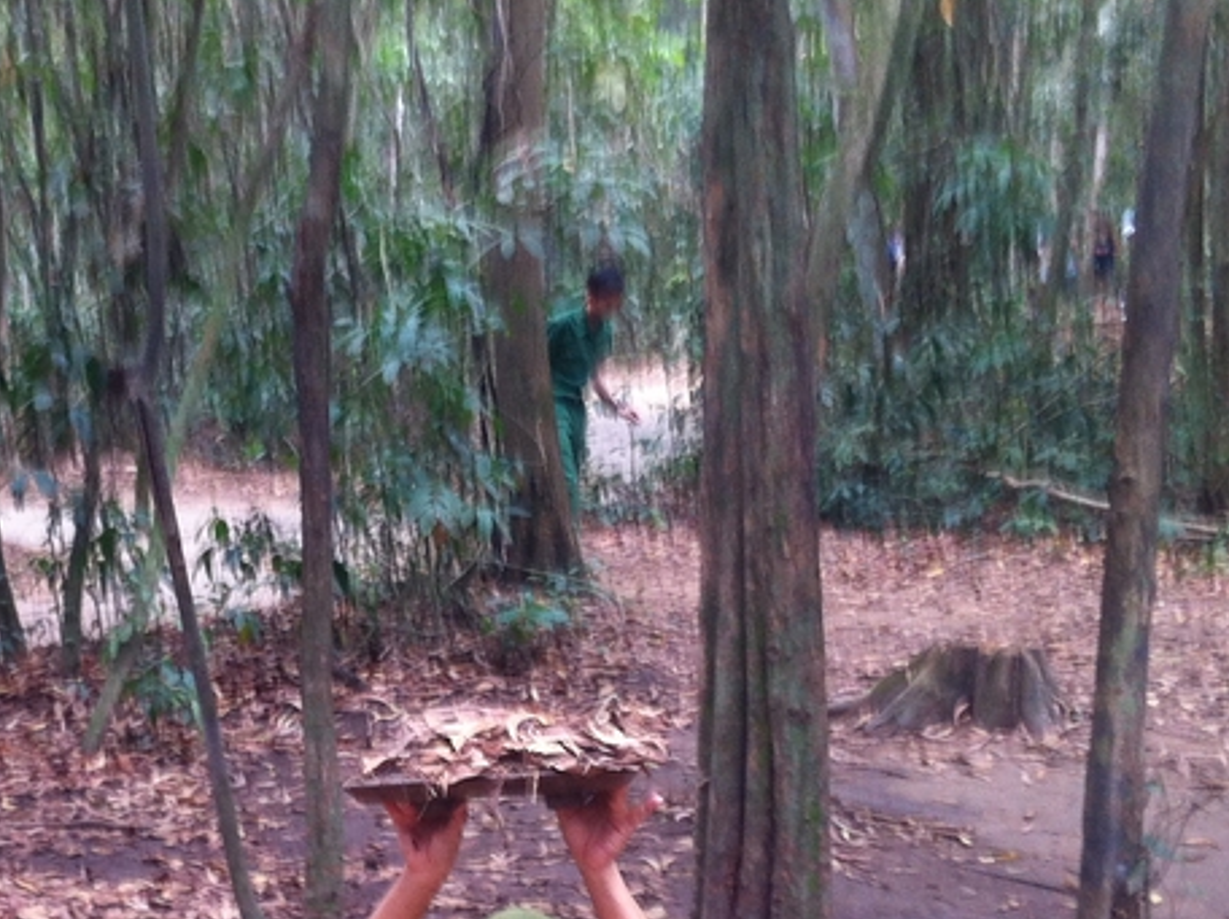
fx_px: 2625
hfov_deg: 25.9
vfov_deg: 19.7
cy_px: 698
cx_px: 248
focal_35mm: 74
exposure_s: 1/15
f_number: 2.8
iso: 100
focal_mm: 3.85
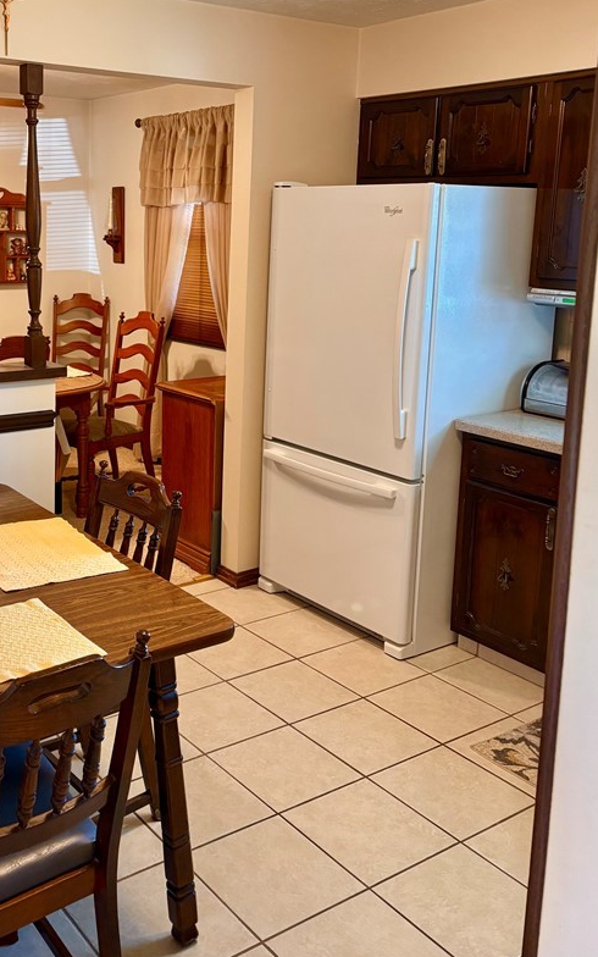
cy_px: 366
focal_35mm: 36
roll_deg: -1.0
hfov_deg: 34.5
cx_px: 140
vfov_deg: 53.5
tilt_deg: -8.4
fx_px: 939
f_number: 1.6
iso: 200
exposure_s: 1/60
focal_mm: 5.96
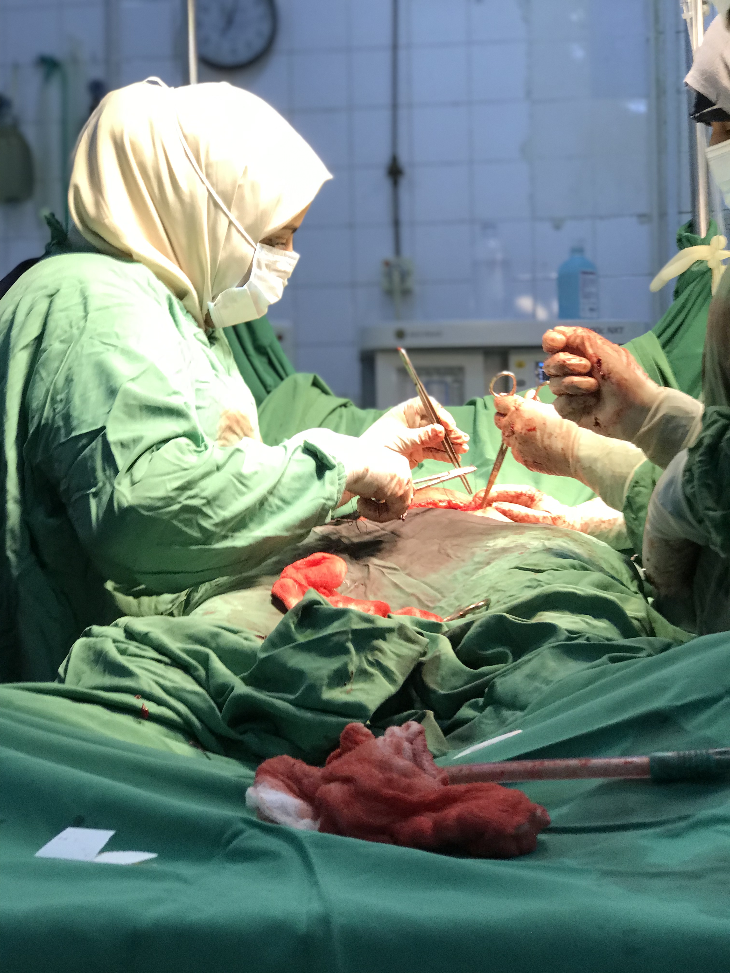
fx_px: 1603
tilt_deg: +1.3
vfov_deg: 33.8
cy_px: 486
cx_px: 365
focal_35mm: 57
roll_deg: +0.8
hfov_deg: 25.7
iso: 64
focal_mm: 6.6
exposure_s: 1/50
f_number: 2.8
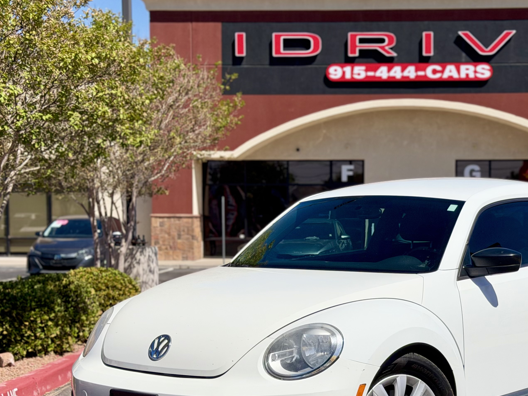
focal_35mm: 76
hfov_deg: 25.5
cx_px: 365
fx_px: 1159
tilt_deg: -3.8
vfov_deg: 19.3
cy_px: 289
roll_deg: +0.5
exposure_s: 1/8772
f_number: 1.78
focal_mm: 6.76
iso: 80
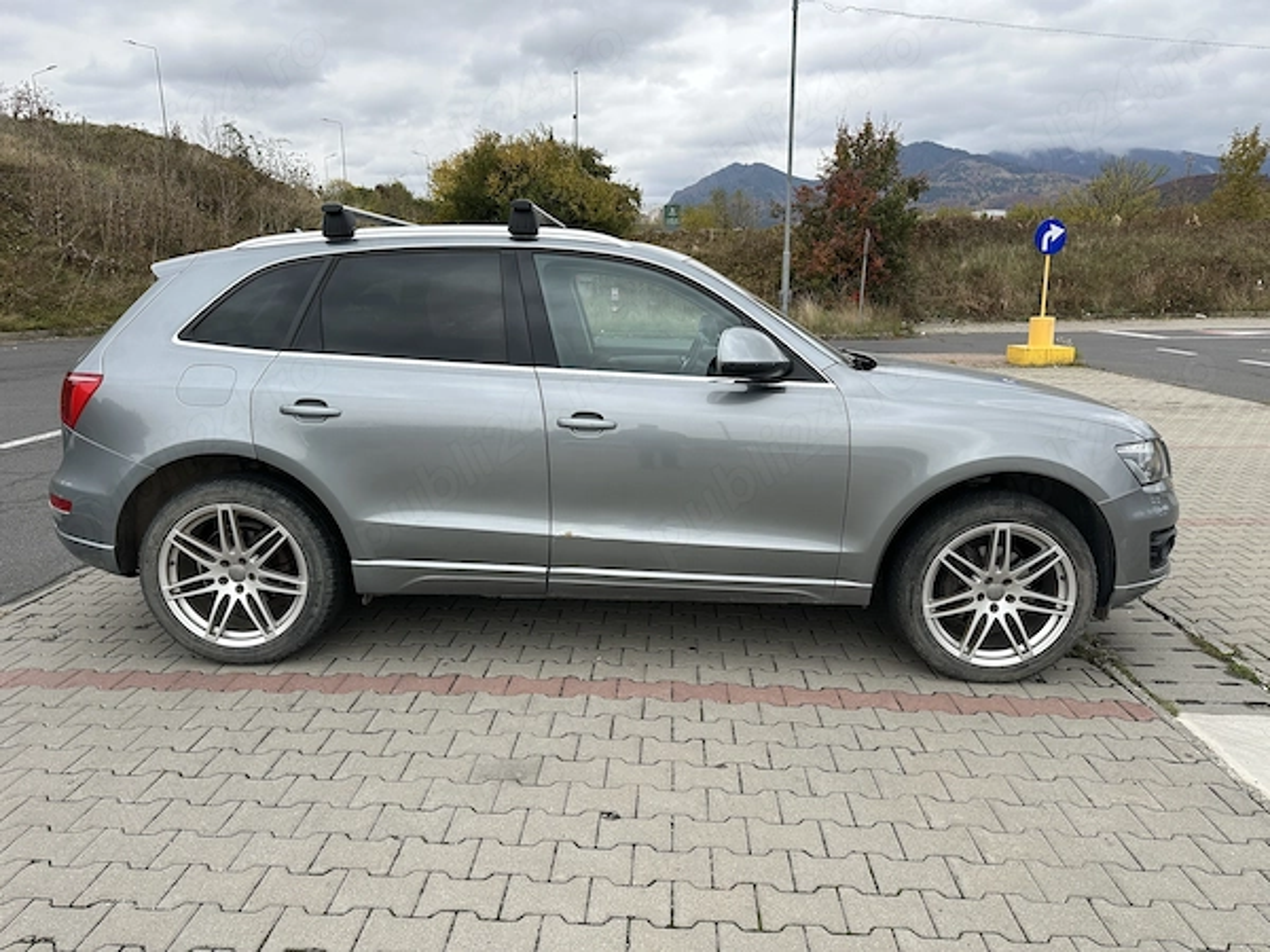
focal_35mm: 24
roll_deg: +0.5
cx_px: 635
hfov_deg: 71.6
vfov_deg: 56.8
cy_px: 476
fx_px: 881
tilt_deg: -12.5
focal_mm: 6.86
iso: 80
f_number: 1.78
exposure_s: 1/927
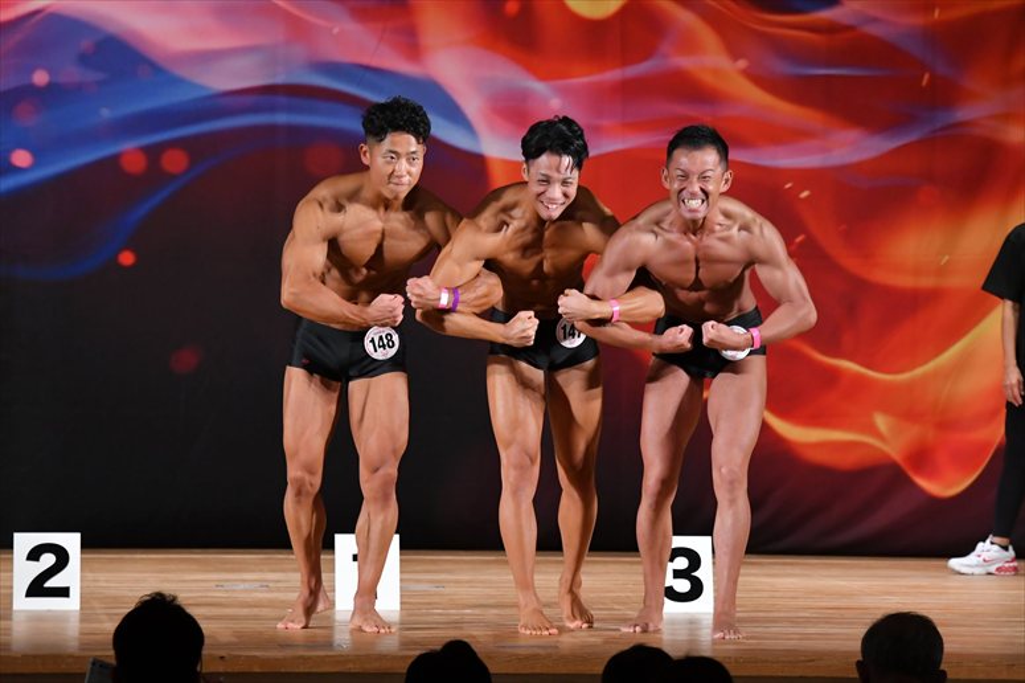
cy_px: 342
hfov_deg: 9.2
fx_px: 6403
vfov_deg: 6.1
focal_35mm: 225
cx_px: 512
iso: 3200
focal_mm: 150
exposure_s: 1/400
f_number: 5.6
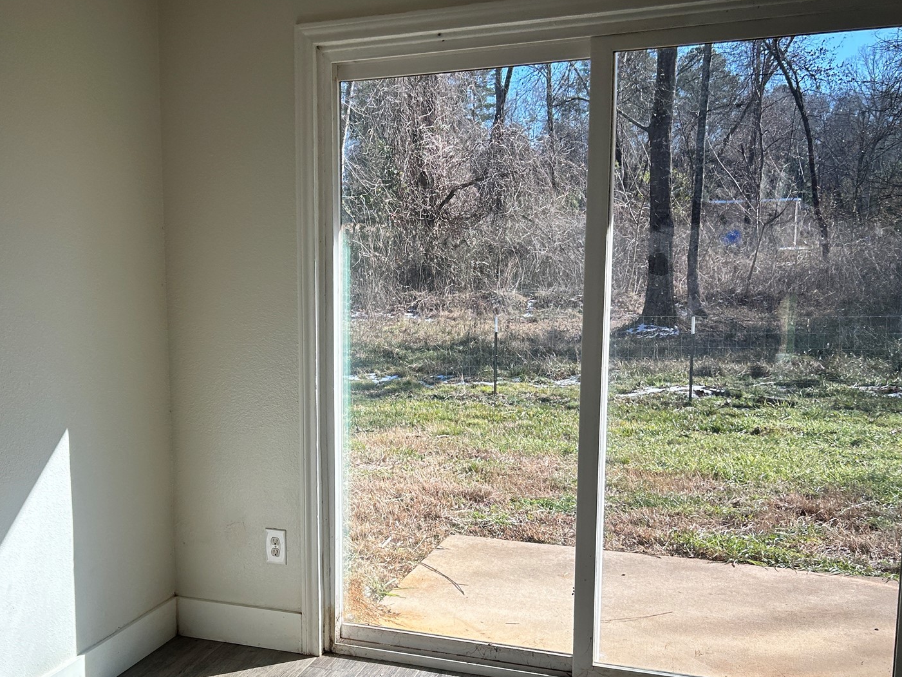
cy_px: 403
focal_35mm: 38
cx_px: 283
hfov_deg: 48.0
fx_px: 990
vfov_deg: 37.6
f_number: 1.5
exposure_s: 1/1377
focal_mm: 5.7
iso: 50
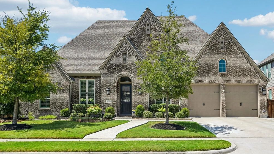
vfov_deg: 41.5
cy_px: 82
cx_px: 139
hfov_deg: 67.9
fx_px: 203
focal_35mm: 28
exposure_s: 1/1000
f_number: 8
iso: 400
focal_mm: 26
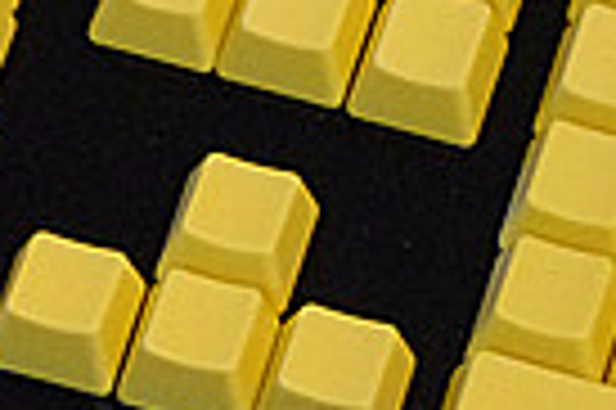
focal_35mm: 332
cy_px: 74
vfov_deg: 4.1
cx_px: -495
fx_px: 5674
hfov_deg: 6.1
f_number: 5.6
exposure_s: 1/13
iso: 3200
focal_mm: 37.5
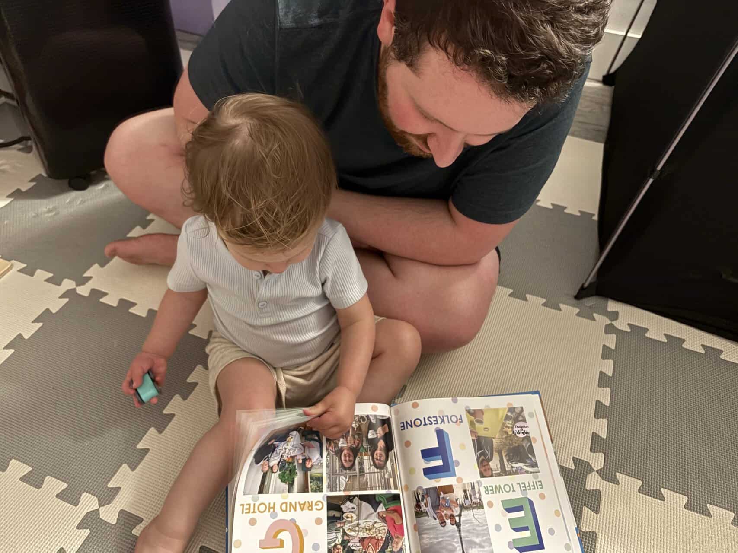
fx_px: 554
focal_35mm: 26
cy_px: 276
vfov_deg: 53.1
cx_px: 369
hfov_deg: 67.3
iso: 1000
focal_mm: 5.96
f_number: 1.6
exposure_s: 1/24
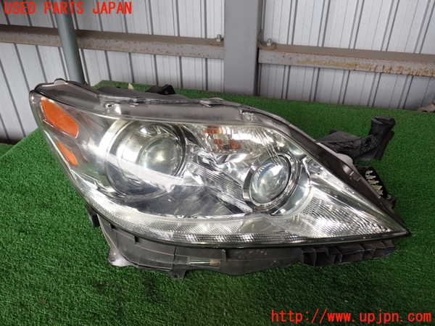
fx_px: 377
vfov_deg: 46.8
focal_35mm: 30
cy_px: 163
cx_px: 218
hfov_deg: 60.0
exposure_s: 1/60
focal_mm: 5.4
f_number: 2.3
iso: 100
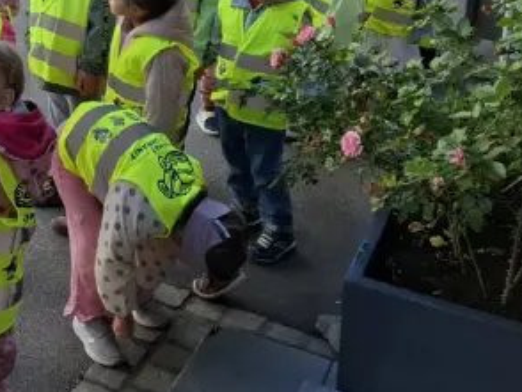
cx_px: -48
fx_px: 906
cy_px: -73
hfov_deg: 29.2
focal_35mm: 60
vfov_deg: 22.6
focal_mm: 5.54
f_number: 1.8
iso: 50
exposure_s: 1/365
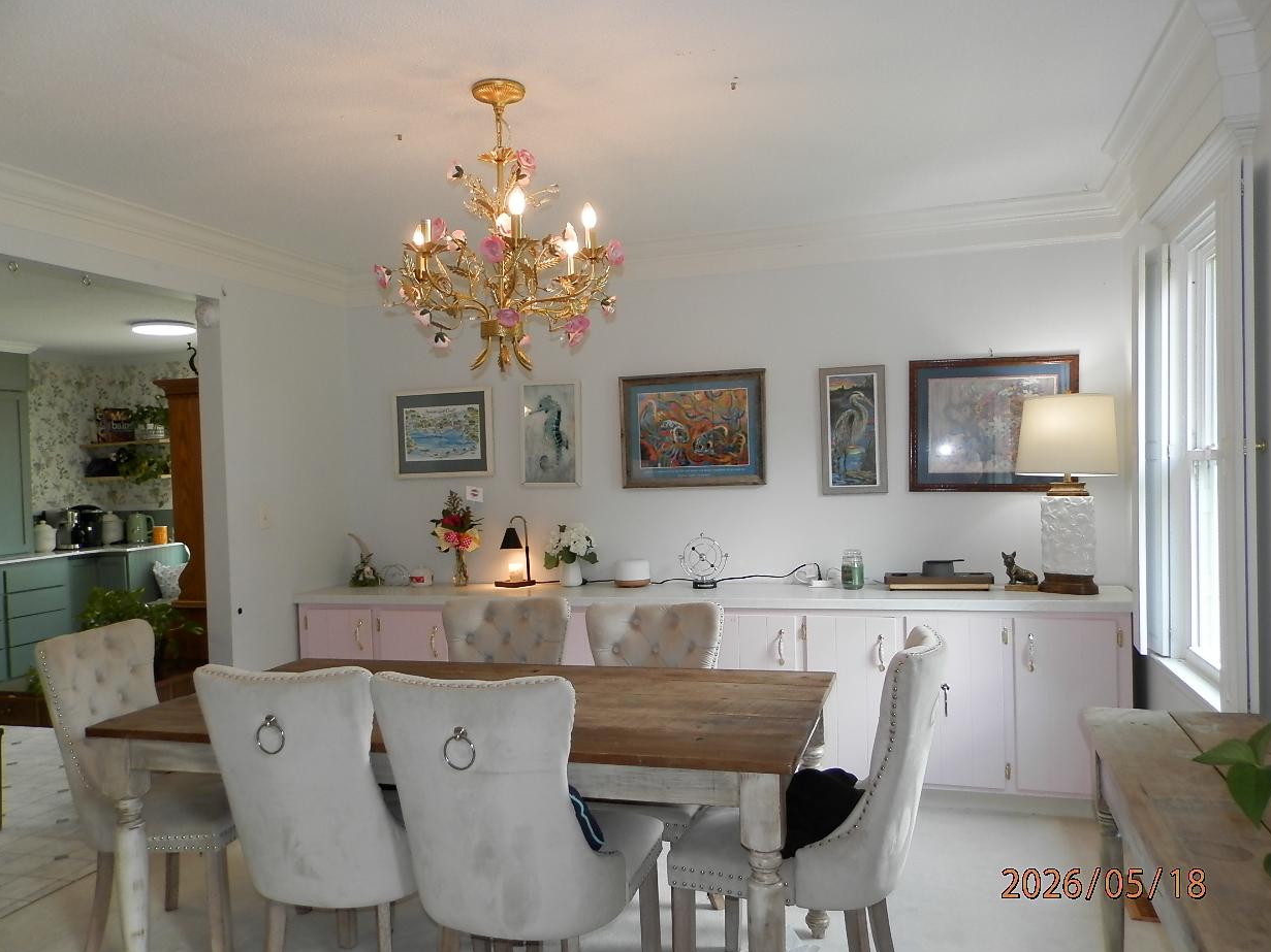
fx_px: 955
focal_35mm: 26
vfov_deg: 53.0
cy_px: 494
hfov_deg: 67.3
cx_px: 625
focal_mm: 4.5
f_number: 3.1
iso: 100
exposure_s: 1/30
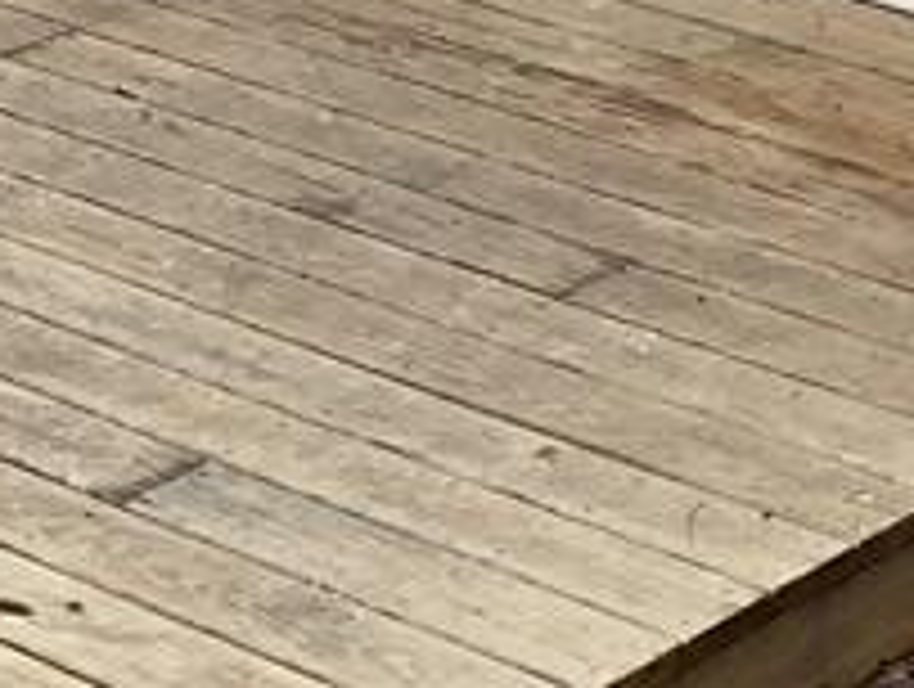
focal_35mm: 156
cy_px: -1034
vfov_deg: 8.6
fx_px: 4126
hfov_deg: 12.6
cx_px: 590
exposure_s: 1/342
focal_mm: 3.3
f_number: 2.4
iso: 25
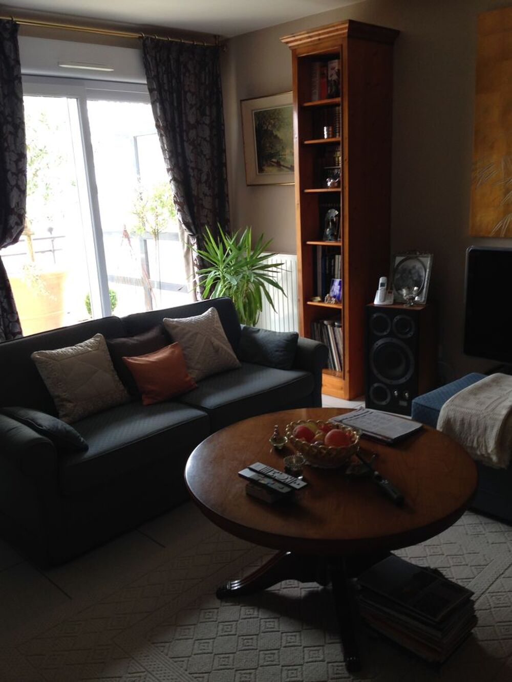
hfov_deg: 43.0
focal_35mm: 33
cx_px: 256
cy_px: 341
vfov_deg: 55.3
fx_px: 651
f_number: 2.4
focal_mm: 4.12
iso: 64
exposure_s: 1/40
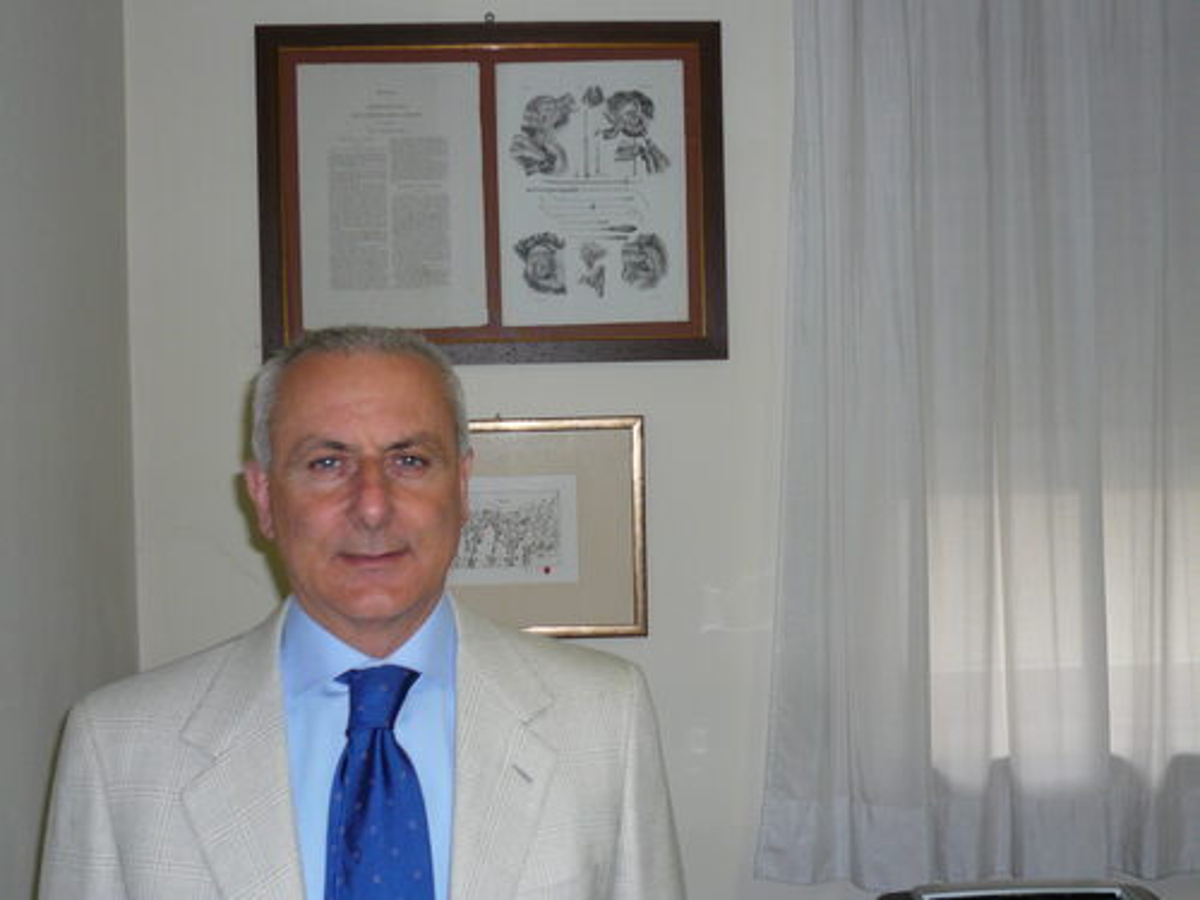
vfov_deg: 31.5
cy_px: 450
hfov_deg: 41.2
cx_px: 600
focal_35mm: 46
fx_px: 1595
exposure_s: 1/30
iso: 100
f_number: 3.5
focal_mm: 7.5
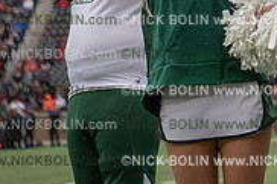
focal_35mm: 198
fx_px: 1522
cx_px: 237
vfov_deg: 6.8
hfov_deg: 10.4
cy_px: -86
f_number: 2.8
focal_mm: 62
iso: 250
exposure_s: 1/1000
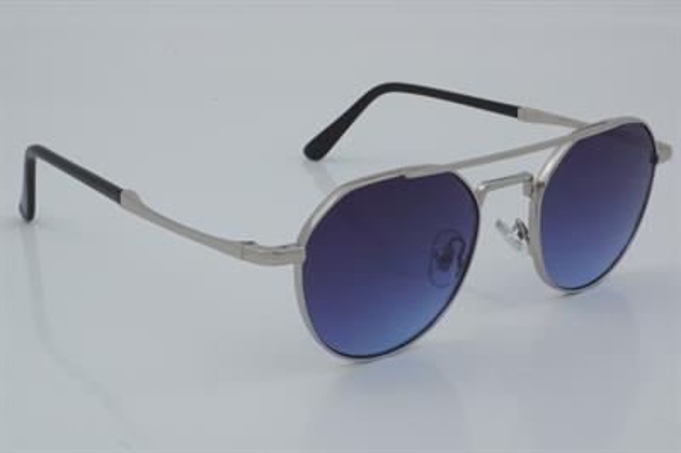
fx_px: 1418
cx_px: 340
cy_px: 226
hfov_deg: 27.0
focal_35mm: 75
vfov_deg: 18.2
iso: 100
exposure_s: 1/4
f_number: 32
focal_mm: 50
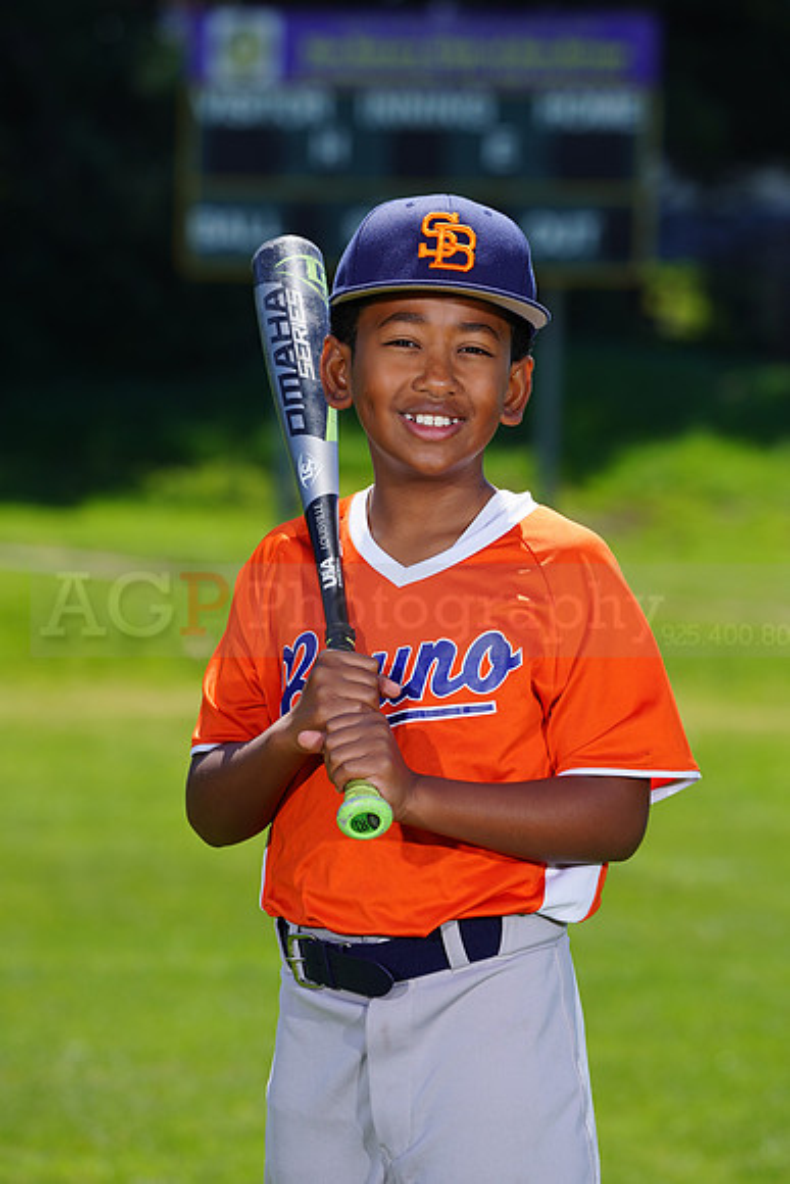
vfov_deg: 8.9
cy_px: 592
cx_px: 395
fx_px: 7632
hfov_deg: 5.9
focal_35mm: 232
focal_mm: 232
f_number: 8
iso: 100
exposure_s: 1/250
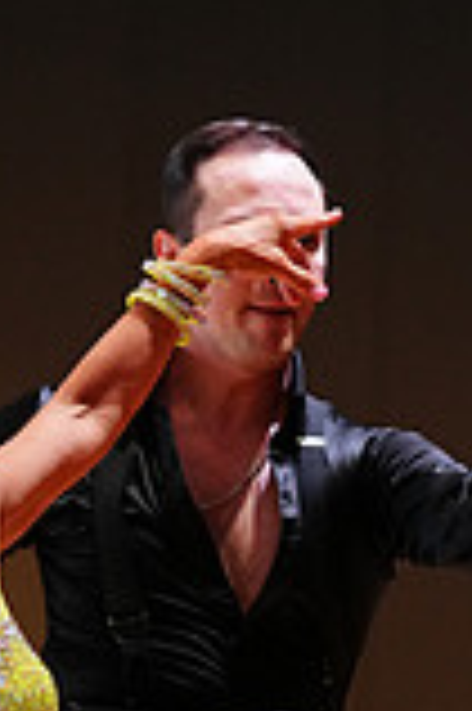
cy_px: 954
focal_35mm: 452
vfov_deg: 4.5
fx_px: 8908
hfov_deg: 3.0
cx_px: 128
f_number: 4
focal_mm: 123
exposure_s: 1/250
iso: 2500
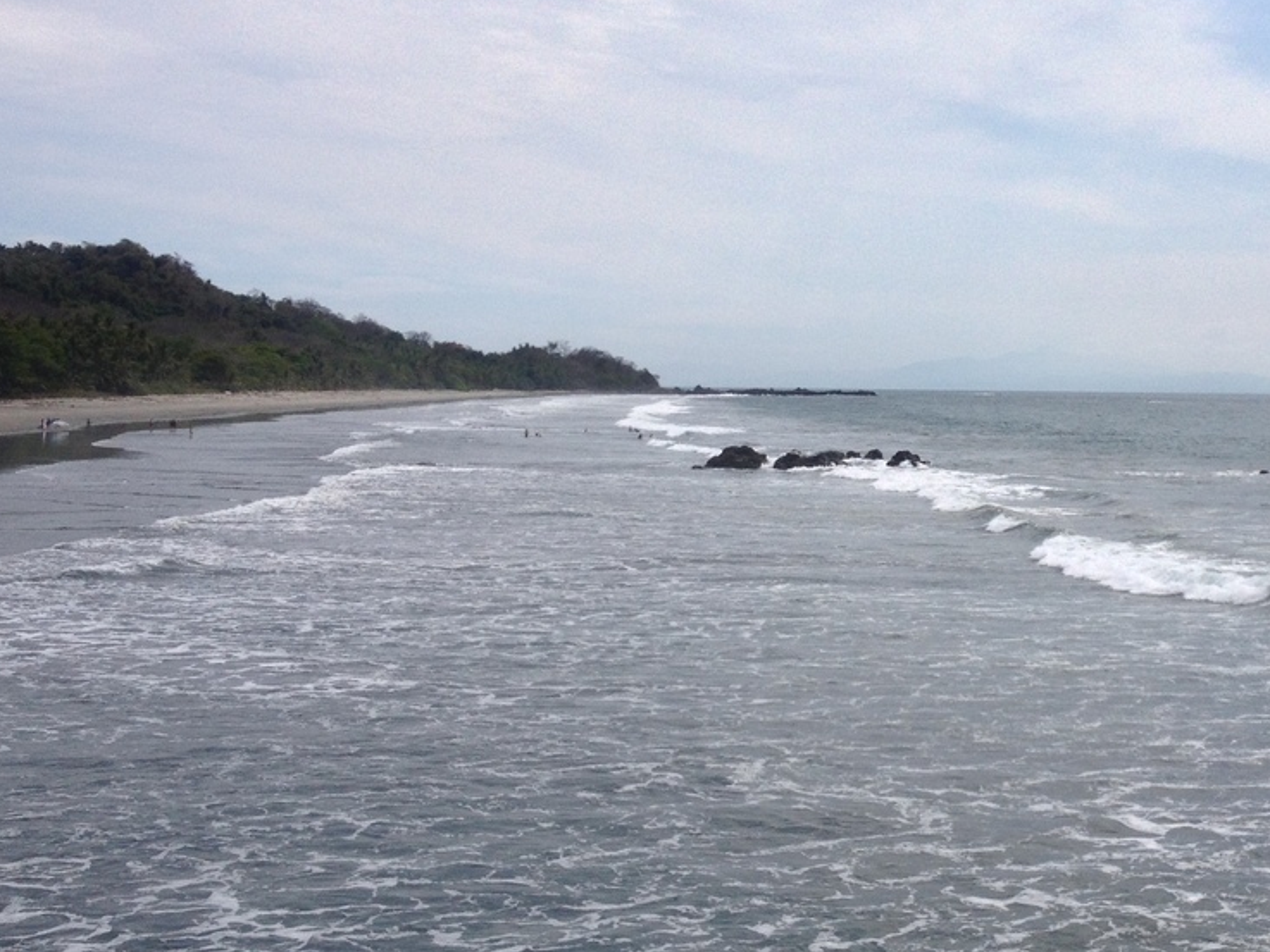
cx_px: 967
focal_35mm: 57
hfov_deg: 33.1
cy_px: 405
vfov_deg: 25.6
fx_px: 2092
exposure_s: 1/4255
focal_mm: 4.28
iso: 50
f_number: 2.4
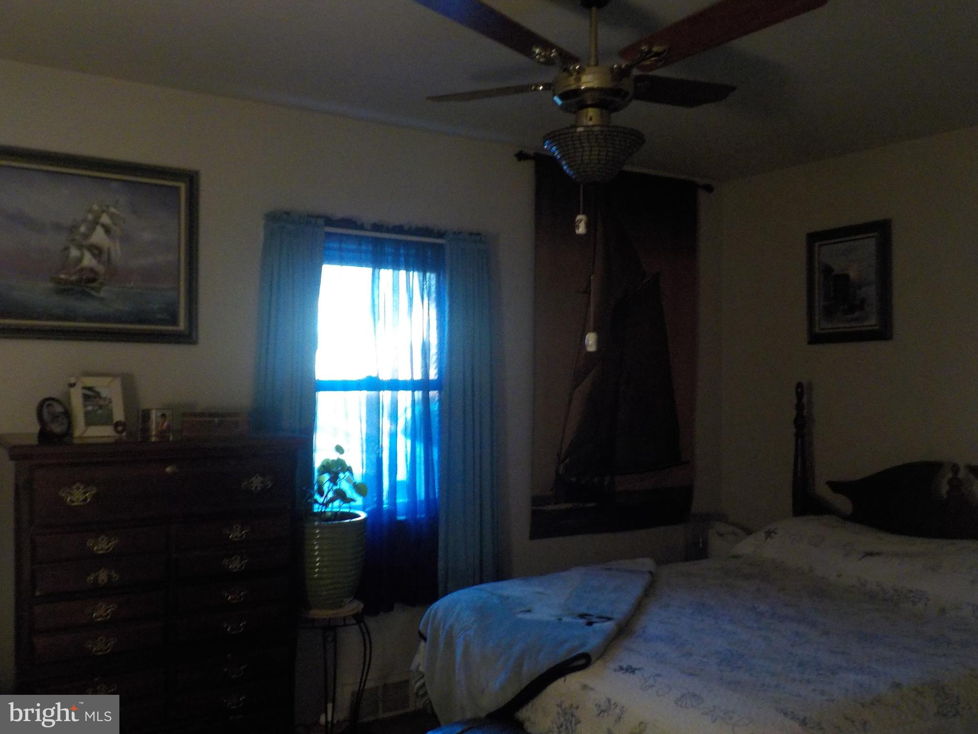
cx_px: 489
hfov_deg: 60.0
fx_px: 848
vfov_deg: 46.8
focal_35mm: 30
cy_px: 367
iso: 500
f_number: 3.3
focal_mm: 4.1
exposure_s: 1/15
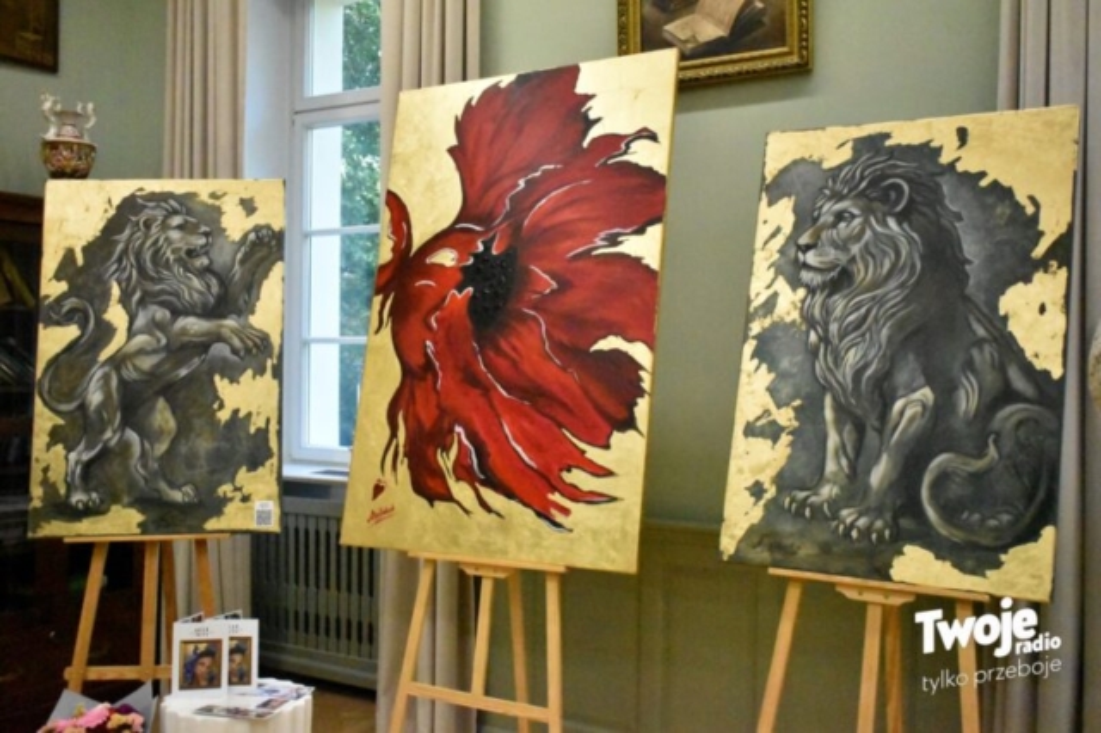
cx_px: 550
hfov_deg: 55.1
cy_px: 366
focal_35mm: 34
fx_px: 1055
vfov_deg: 38.3
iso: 18000
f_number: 3.8
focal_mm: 23
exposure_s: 1/4000
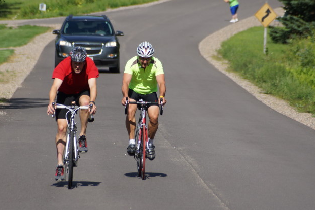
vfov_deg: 2.4
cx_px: 136
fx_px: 5075
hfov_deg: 3.6
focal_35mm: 580
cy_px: 88
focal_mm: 250
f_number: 6.3
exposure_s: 1/500
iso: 100
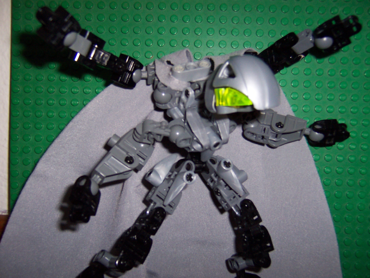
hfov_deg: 51.4
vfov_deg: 39.7
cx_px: 185
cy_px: 139
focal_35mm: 36
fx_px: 385
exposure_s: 1/60
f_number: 2.8
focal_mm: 5.6
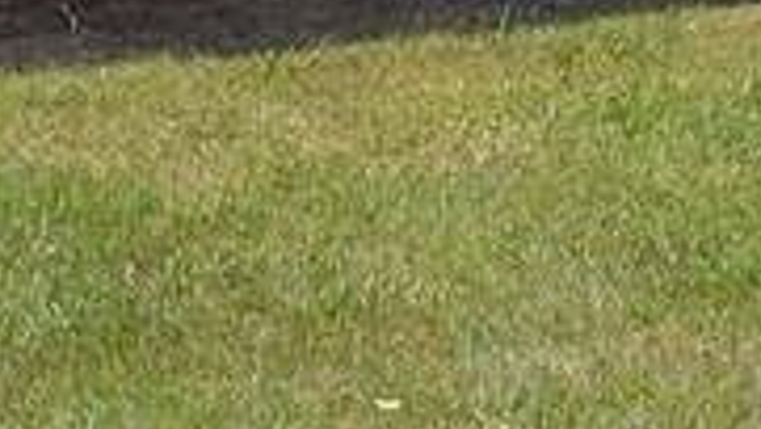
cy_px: -492
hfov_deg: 9.1
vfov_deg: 5.1
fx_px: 4663
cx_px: 1165
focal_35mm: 231
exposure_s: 1/400
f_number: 10
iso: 400
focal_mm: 26
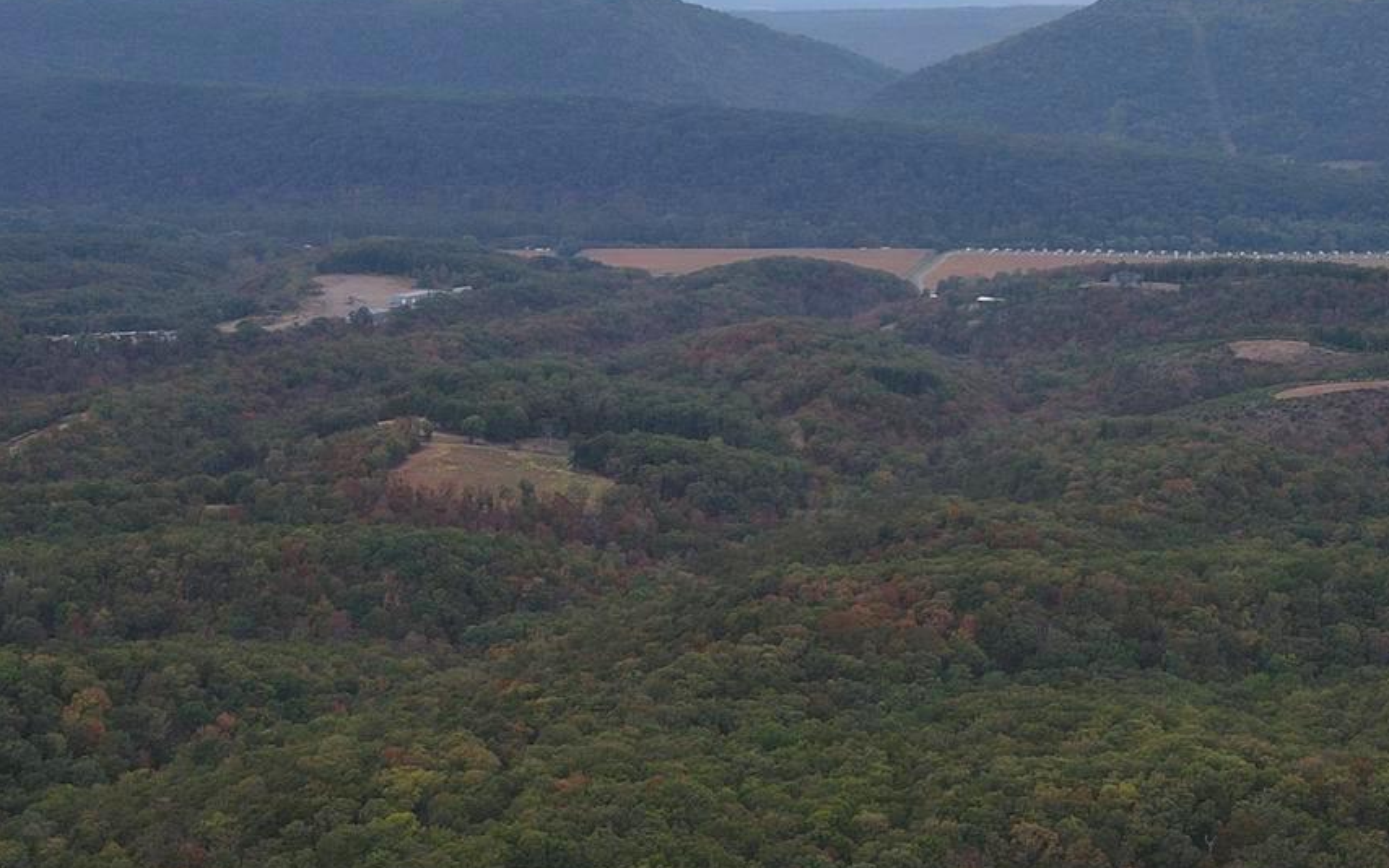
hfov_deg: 33.5
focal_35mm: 61
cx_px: 724
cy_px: 653
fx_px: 2309
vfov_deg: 21.1
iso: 100
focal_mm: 4.5
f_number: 2.8
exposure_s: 1/180
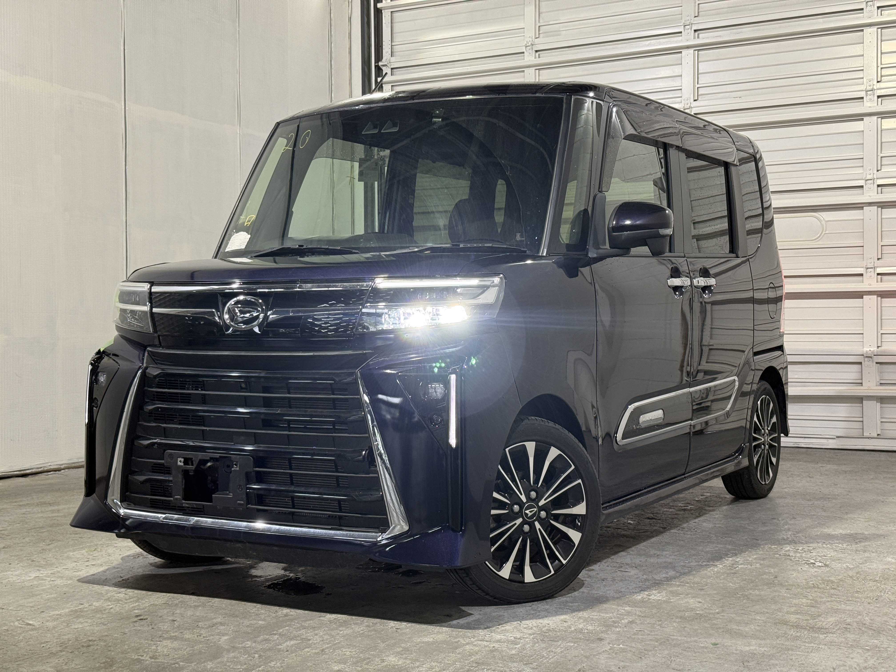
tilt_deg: -0.5
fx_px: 1242
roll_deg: +0.2
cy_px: 336
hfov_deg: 39.7
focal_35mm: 48
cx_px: 448
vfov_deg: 30.3
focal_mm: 6.76
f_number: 1.78
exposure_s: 1/41
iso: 100
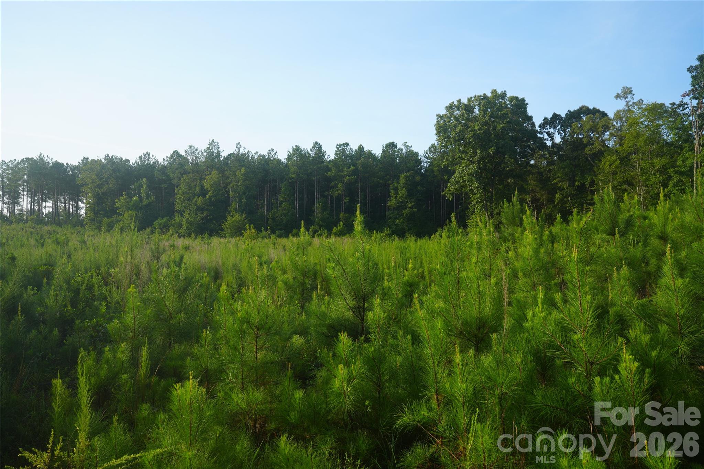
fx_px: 606
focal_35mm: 31
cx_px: 352
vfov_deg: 42.3
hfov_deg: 60.3
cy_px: 234
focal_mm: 31
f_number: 7.1
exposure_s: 1/100
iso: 100
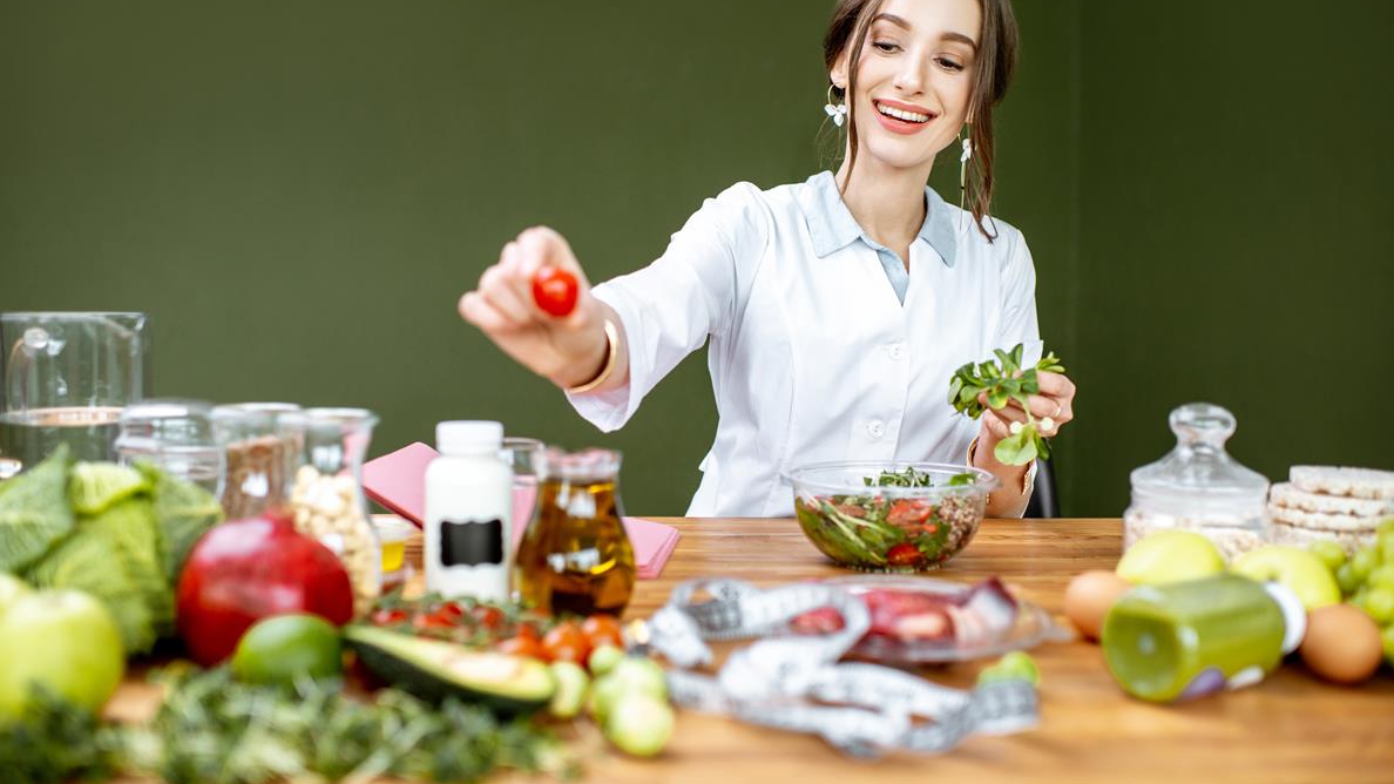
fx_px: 1368
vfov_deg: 32.0
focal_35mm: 37
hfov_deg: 54.0
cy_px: 364
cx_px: 694
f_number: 2.2
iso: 400
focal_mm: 35
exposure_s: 1/125
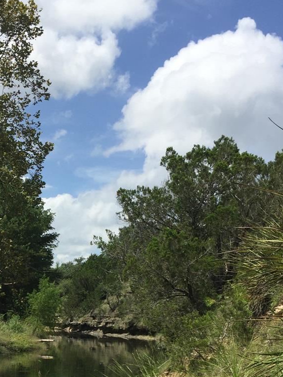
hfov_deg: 24.0
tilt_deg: -1.7
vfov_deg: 31.6
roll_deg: -1.5
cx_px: 22
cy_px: 318
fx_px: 643
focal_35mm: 59
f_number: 2.2
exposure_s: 1/2825
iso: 32
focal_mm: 4.15
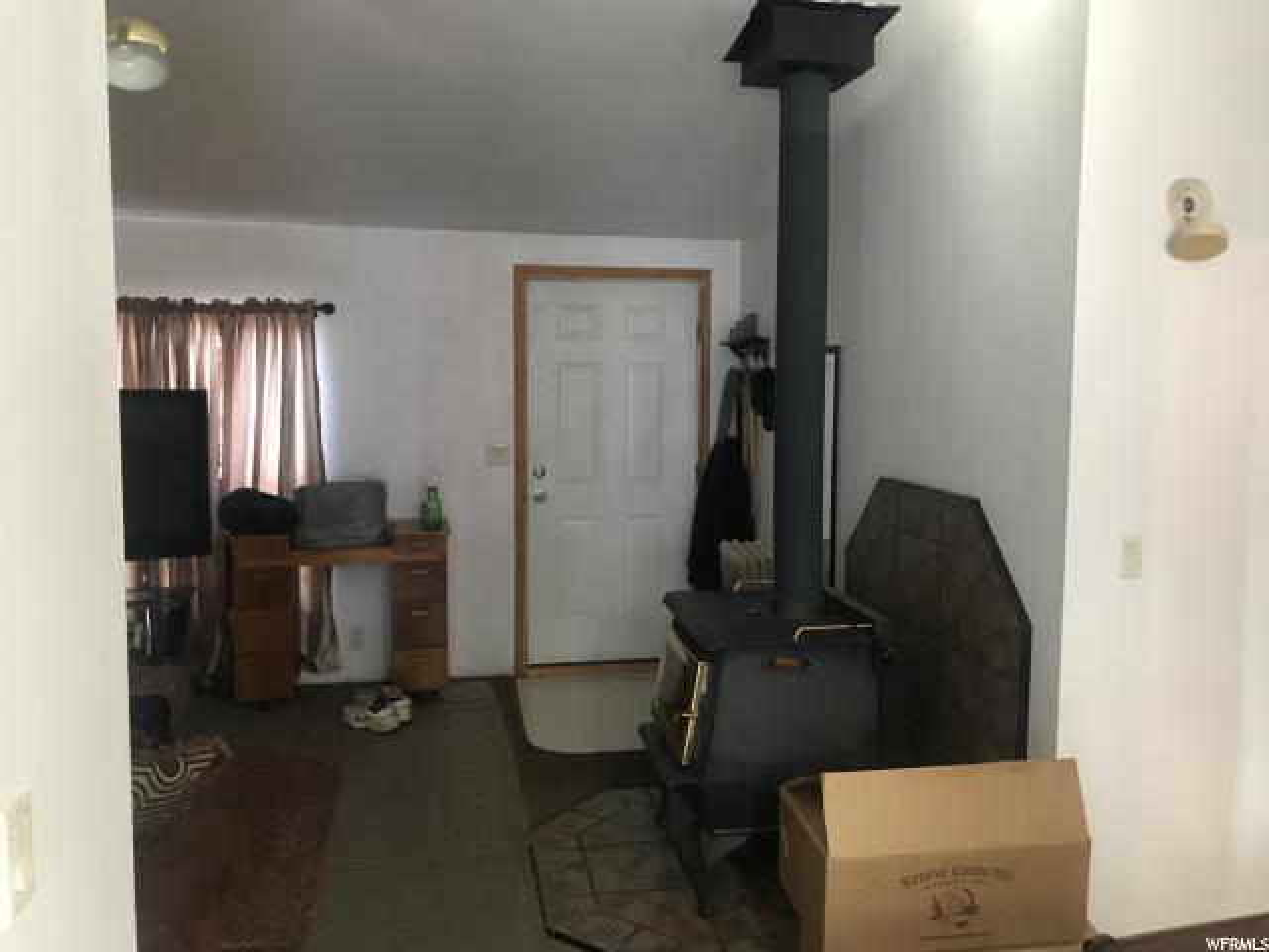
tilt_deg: -3.1
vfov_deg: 49.7
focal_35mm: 28
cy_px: 476
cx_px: 634
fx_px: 1026
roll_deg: -0.5
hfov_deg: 63.4
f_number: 1.8
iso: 100
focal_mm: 3.99
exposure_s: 1/13
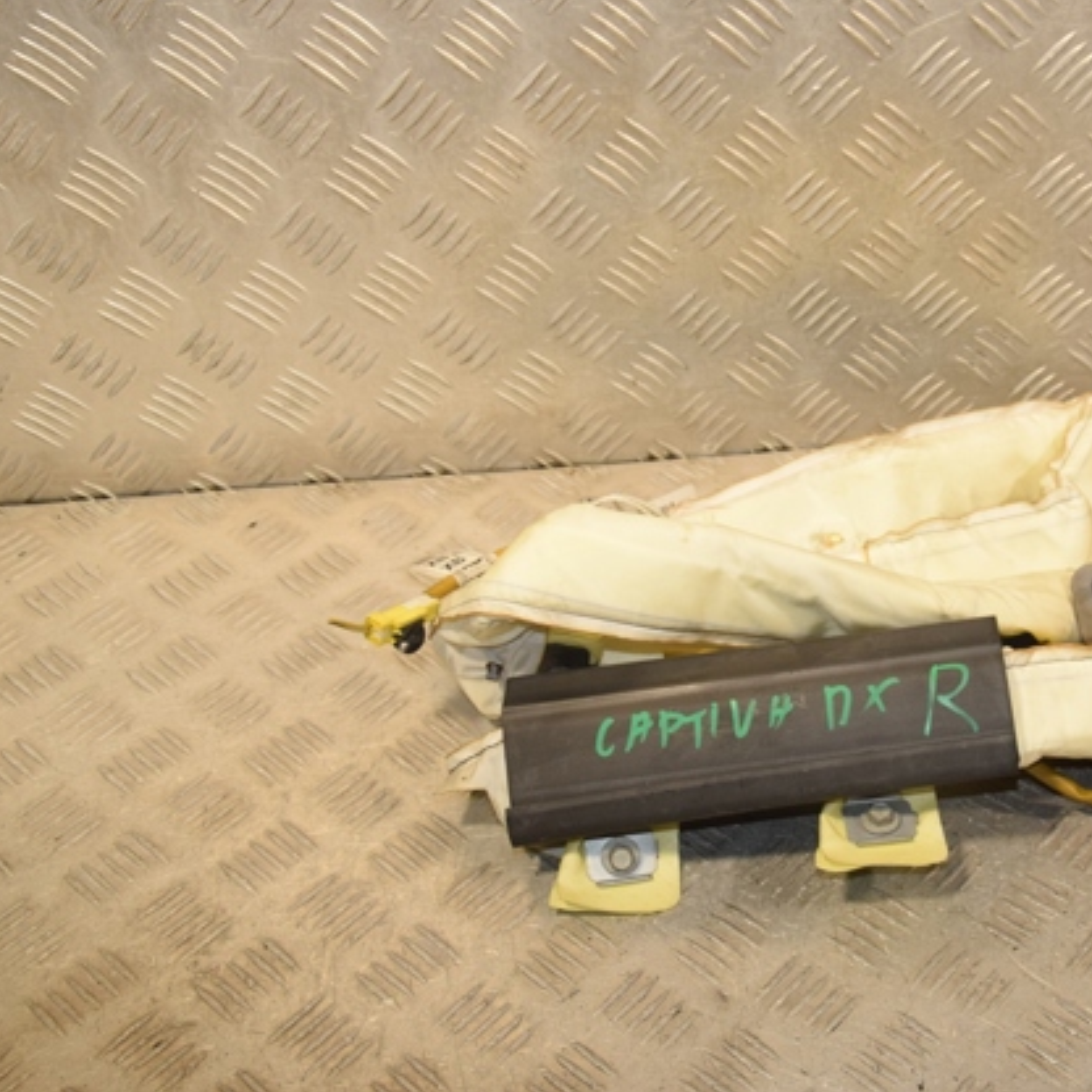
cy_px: 546
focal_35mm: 47
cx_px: 832
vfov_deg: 36.1
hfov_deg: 35.2
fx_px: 1677
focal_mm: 24
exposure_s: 1/200
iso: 800
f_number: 7.1
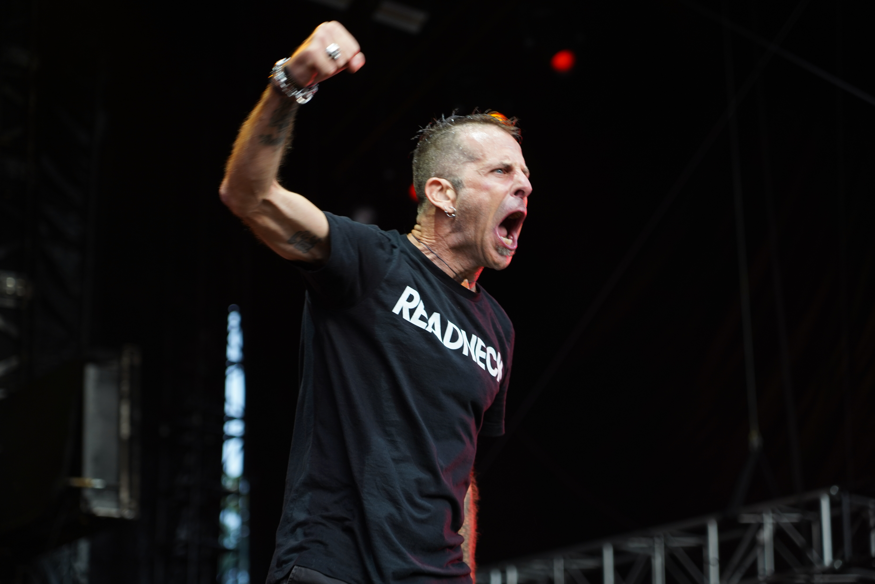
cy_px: 292
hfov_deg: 19.5
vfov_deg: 13.0
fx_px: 2552
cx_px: 438
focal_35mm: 105
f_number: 4
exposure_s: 1/125
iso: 400
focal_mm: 105
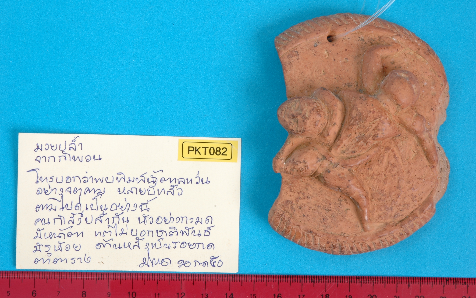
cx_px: 238
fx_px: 1096
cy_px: 149
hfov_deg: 24.5
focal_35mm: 85
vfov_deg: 15.5
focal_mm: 55
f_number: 29
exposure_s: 1/5
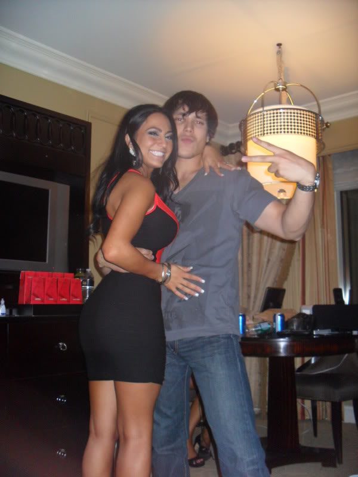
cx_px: 179
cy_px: 238
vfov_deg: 52.6
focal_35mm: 35
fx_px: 483
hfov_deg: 40.7
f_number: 3
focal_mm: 6.3
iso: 200
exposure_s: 1/45
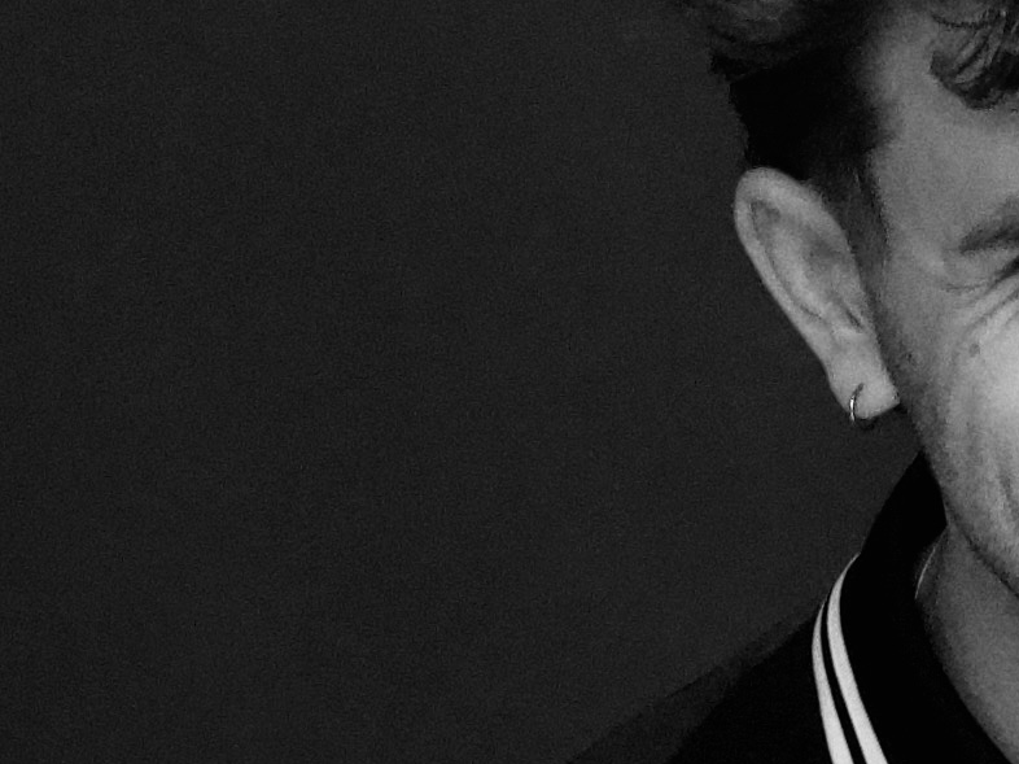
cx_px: 1608
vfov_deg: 4.0
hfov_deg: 5.3
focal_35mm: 367
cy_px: -102
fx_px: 10800
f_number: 4
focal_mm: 50
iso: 8000
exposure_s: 1/160
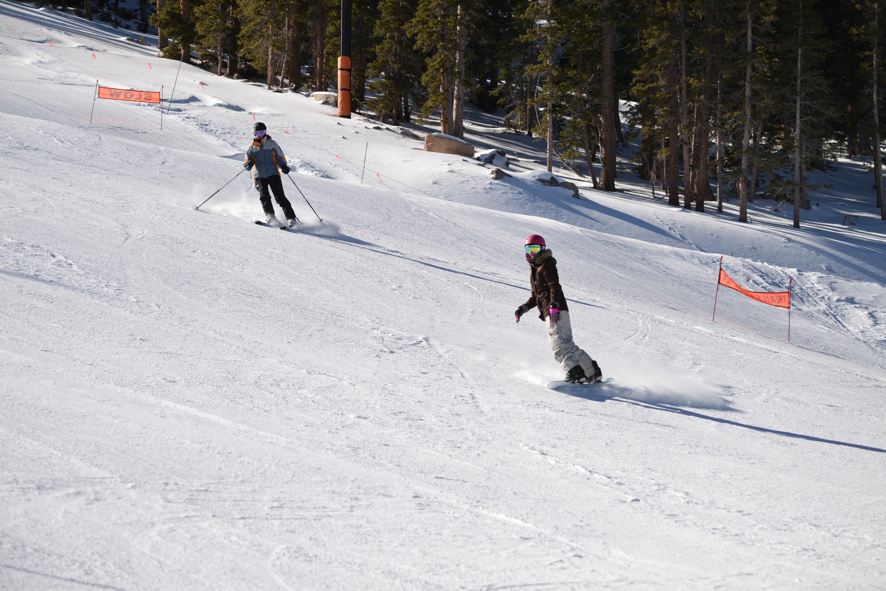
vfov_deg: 9.3
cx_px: 443
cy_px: 296
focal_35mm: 147
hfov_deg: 14.0
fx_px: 3618
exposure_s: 1/640
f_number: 6.3
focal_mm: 98
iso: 100
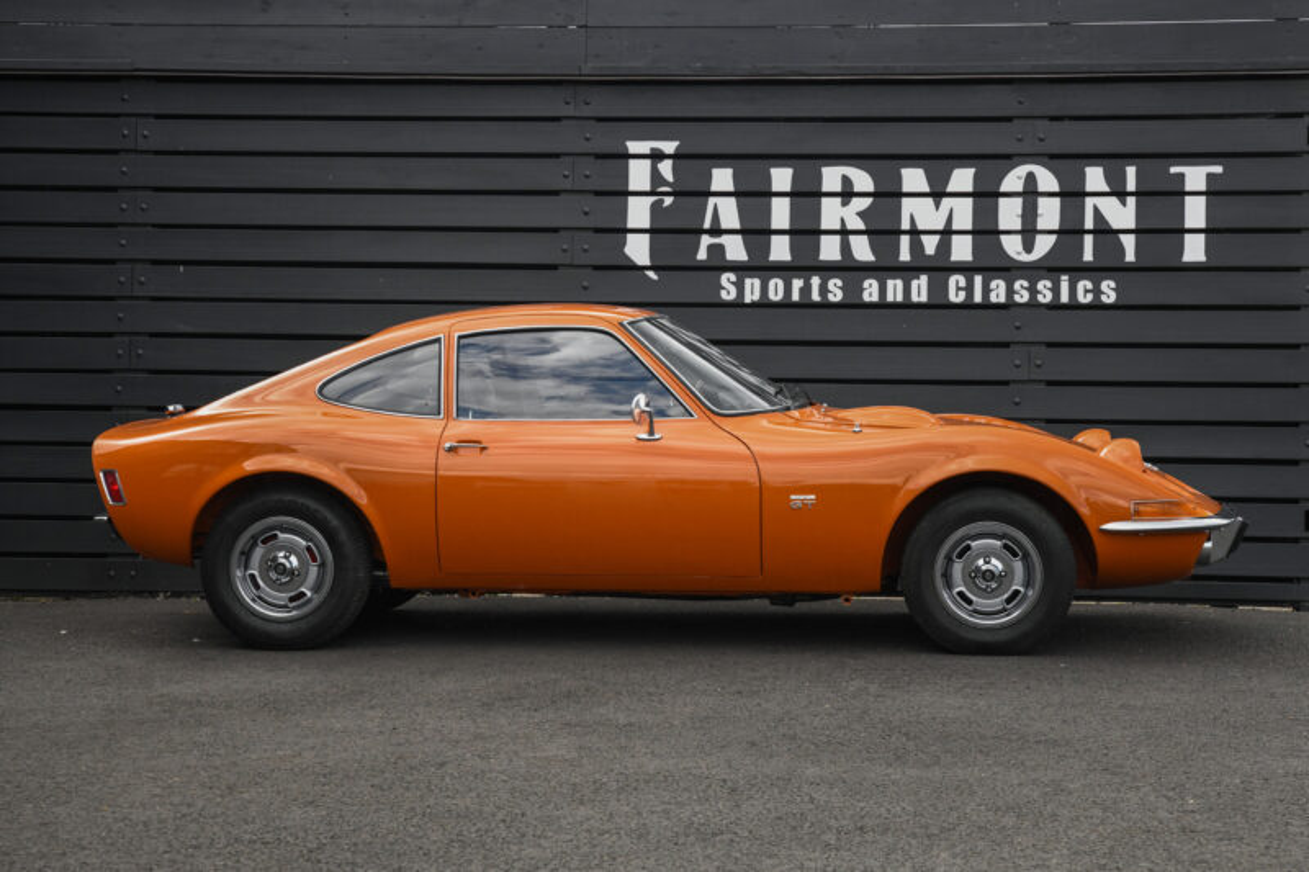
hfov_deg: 32.4
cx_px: 654
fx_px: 2254
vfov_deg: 21.9
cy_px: 436
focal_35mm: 62
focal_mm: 62
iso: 2500
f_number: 11
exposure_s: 1/800
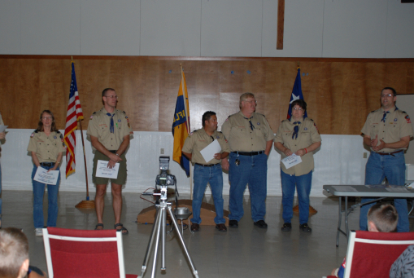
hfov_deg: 40.2
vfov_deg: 27.6
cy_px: 148
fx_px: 564
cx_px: 174
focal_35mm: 49
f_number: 4
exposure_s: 1/125
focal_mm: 26
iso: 400
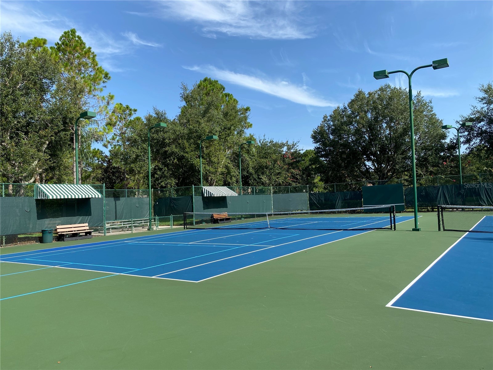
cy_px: 185
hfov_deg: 67.3
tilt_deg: +1.9
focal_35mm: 26
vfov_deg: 53.1
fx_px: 370
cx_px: 246
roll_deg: +2.1
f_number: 1.8
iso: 32
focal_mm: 4.25
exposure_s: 1/1779
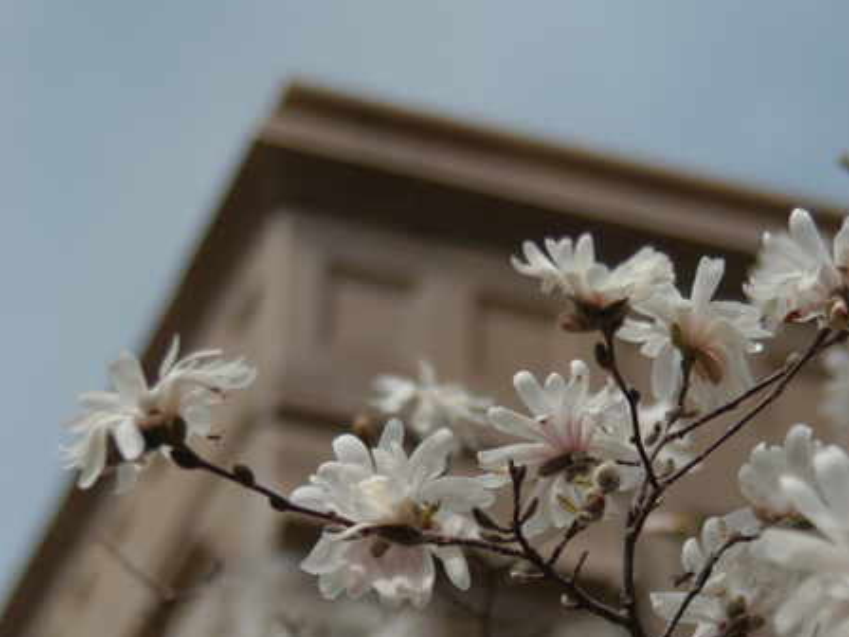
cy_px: 531
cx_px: 424
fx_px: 3630
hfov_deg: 13.3
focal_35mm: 148
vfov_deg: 10.0
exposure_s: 1/4000
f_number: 2.8
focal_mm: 68
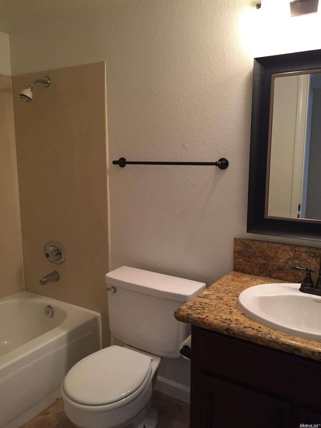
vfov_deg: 61.7
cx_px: 160
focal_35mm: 29
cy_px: 214
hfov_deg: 48.2
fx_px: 359
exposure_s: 1/30
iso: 50
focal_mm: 4.15
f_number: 2.2
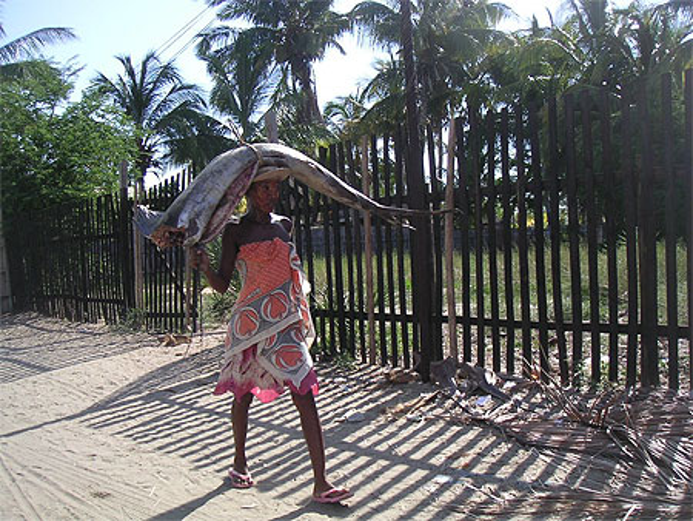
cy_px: 260
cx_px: 346
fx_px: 761
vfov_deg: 37.8
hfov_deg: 49.0
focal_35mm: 38
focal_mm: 6
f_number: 2.8
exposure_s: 1/500
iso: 50
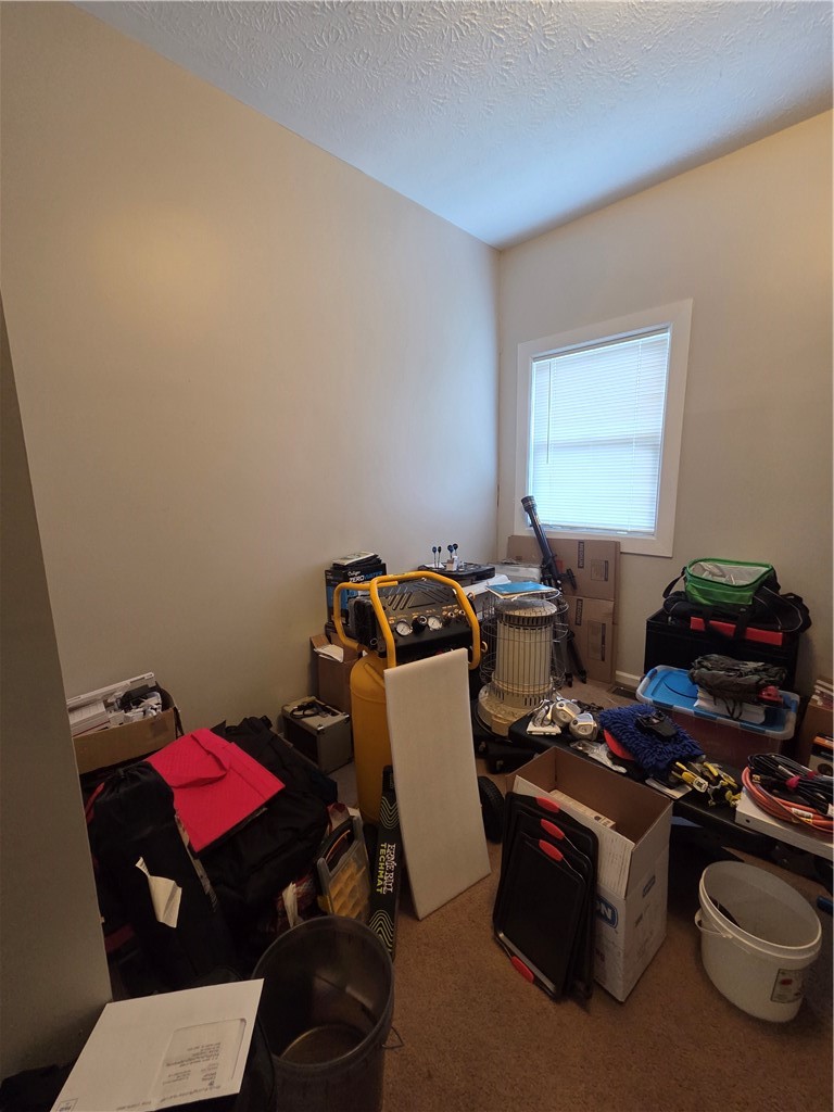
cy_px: 556
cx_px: 417
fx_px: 418
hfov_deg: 89.9
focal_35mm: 13
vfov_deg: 106.2
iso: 400
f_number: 2.2
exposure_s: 1/60
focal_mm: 2.2
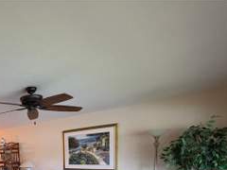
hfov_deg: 51.9
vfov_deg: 43.0
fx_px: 184
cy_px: 169
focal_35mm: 28
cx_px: 5
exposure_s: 1/60
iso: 200
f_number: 2.2
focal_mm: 2.22
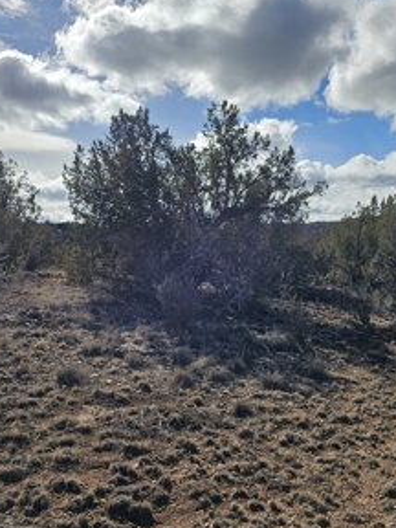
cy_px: 266
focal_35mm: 32
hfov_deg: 44.1
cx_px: 222
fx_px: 488
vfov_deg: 56.8
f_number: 1.7
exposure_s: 1/1632
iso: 10
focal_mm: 6.3
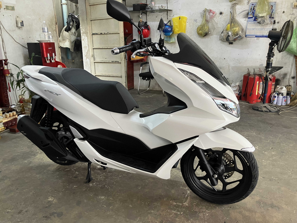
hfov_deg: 63.4
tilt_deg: -16.2
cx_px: 148
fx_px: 240
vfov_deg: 49.7
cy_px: 112
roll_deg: +1.4
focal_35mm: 28
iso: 80
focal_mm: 3.99
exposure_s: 1/82
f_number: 1.8
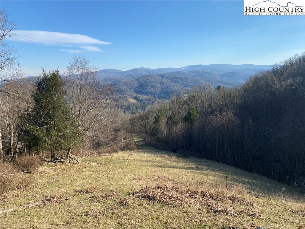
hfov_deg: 67.3
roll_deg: +0.4
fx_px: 229
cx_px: 152
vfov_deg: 53.1
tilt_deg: -7.9
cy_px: 114
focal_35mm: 26
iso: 32
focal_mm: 4.25
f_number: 1.8
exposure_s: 1/2028
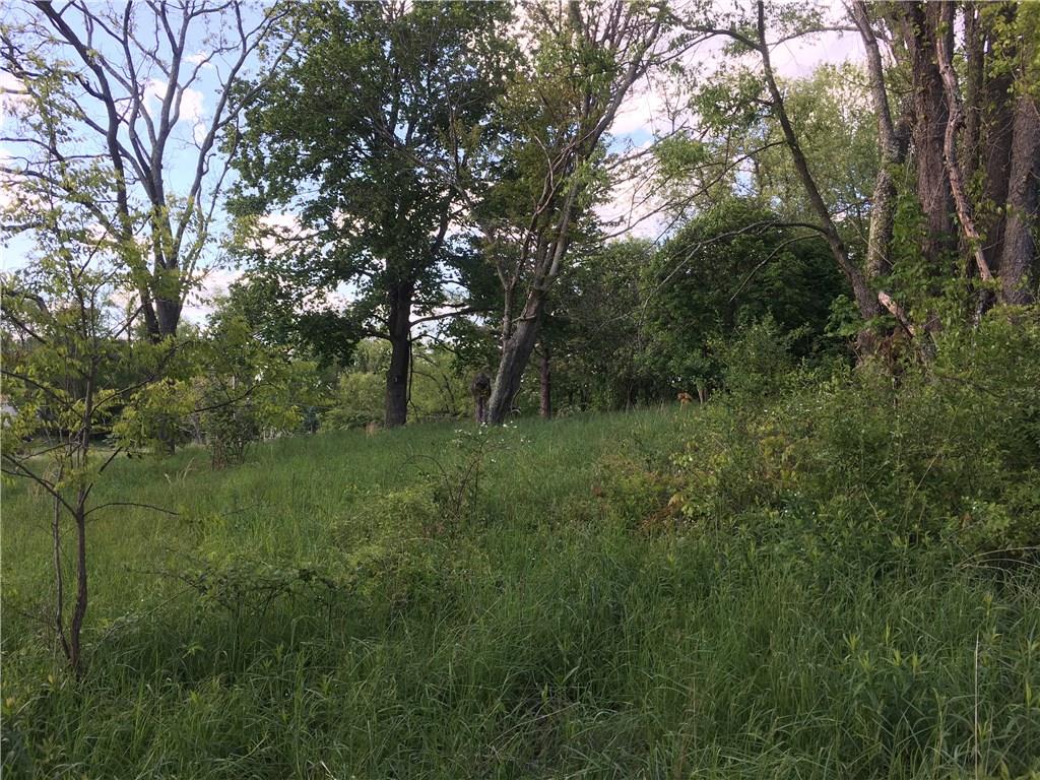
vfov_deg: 48.2
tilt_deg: +2.7
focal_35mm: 29
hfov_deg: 61.7
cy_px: 390
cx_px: 520
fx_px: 871
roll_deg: +0.3
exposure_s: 1/161
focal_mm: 4.15
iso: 25
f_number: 2.2
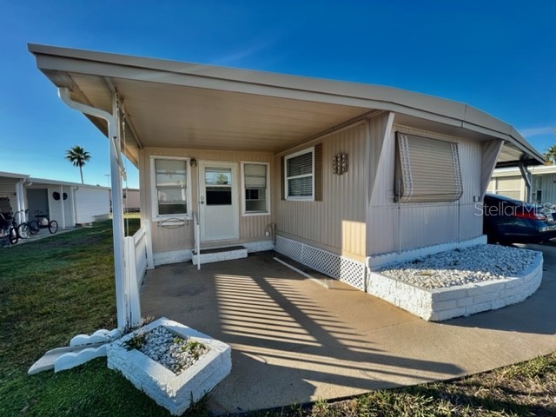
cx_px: 278
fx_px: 209
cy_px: 208
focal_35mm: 13
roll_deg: +1.2
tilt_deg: -3.8
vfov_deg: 89.9
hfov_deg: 106.2
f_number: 1.8
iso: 32
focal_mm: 1.57
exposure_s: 1/445
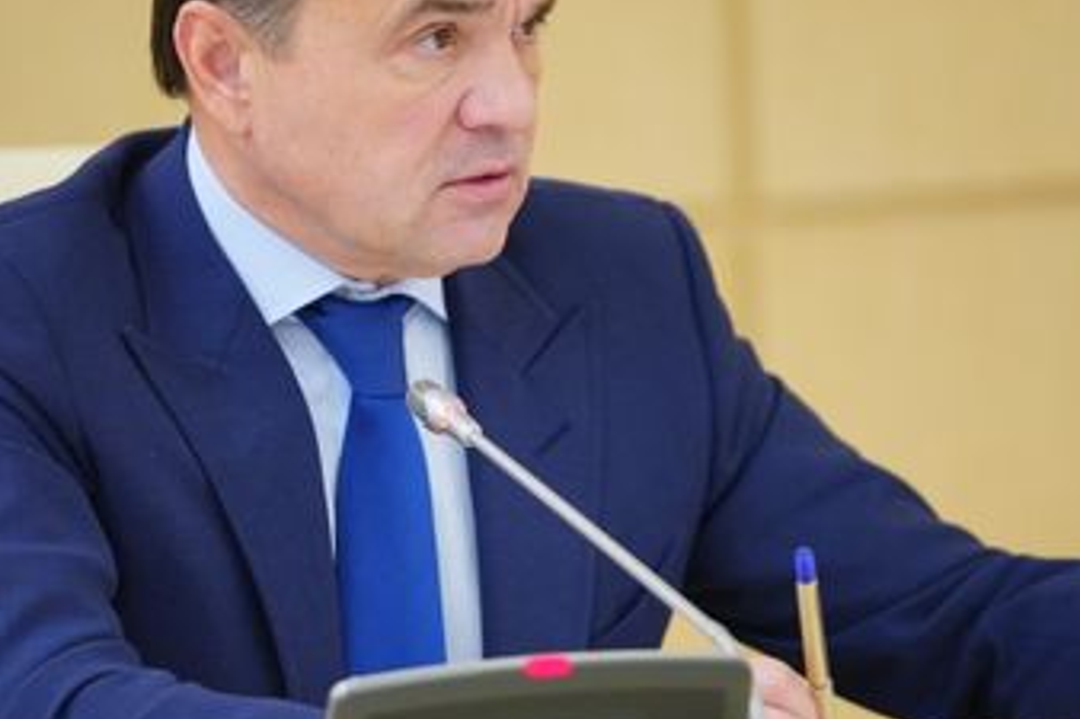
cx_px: 602
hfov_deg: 5.0
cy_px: 358
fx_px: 12413
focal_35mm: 414
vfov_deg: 3.3
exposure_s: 1/200
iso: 2000
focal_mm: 200
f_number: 2.8
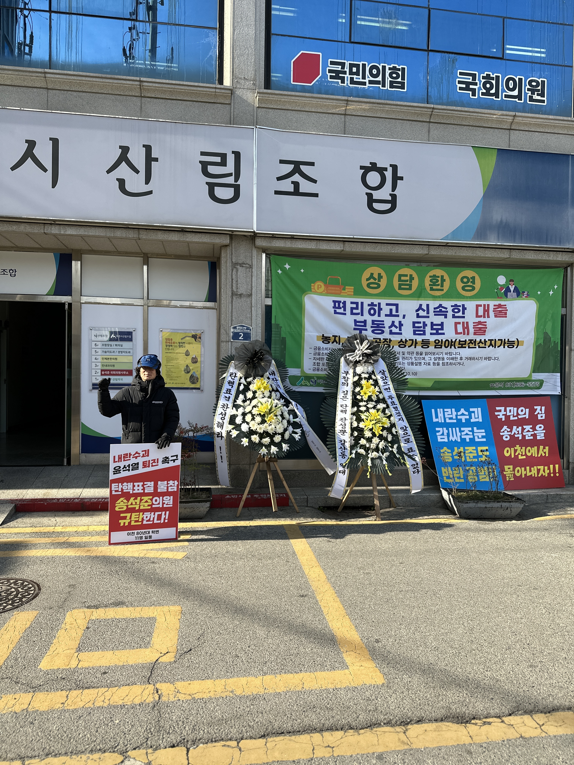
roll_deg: -1.1
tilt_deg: -0.1
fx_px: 531
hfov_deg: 56.8
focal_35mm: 24
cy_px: 382
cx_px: 287
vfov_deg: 71.6
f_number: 1.78
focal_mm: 6.86
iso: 80
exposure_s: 1/1473
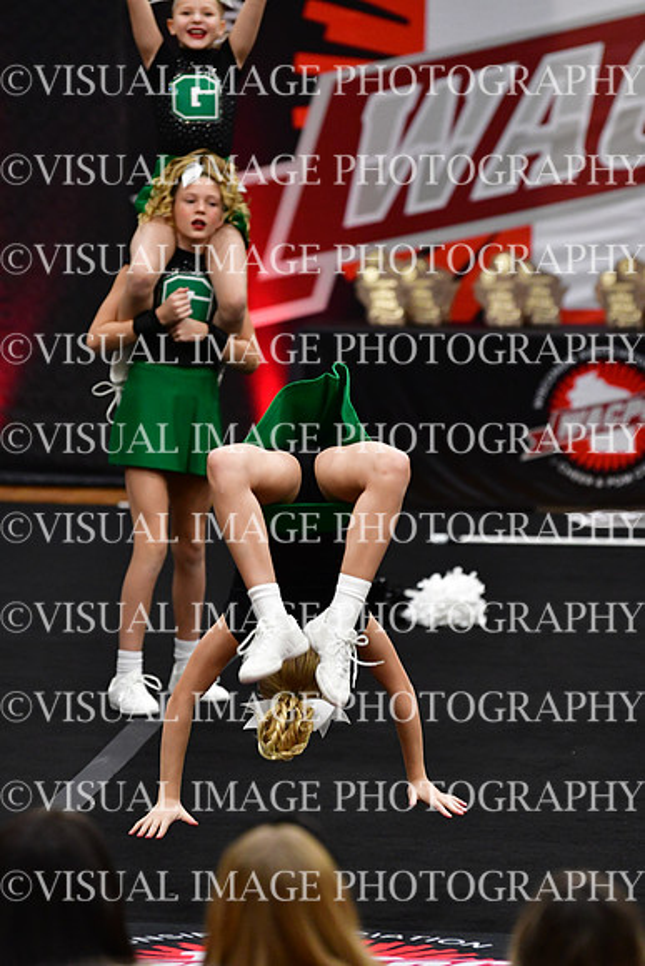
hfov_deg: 5.9
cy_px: 483
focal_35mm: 232
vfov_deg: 8.9
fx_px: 6231
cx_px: 322
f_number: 2.8
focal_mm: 155
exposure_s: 1/800
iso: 4000
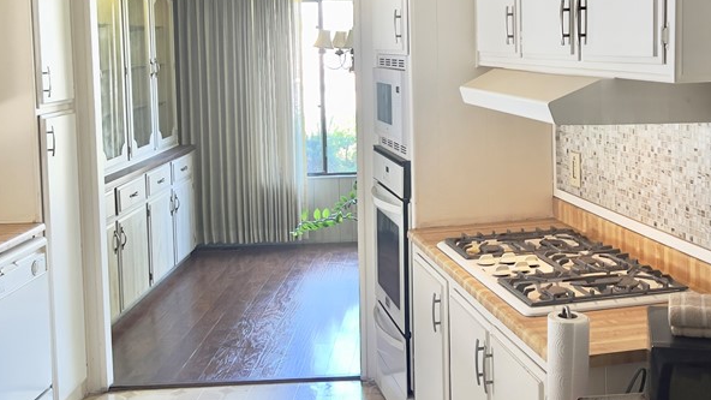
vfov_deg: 24.2
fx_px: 924
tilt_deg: -3.7
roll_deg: +1.3
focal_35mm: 49
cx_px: 468
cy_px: 98
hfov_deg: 41.6
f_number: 1.5
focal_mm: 5.7
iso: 100
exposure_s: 1/60
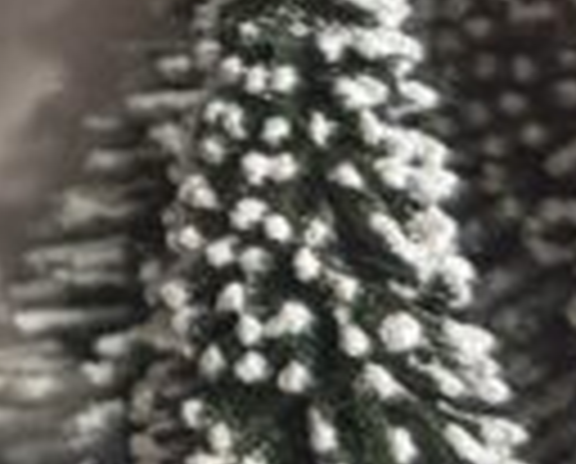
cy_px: -396
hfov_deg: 9.4
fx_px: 3195
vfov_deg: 8.0
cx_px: -729
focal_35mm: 187
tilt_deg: -84.6
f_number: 1.78
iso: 400
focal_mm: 6.76
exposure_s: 1/60
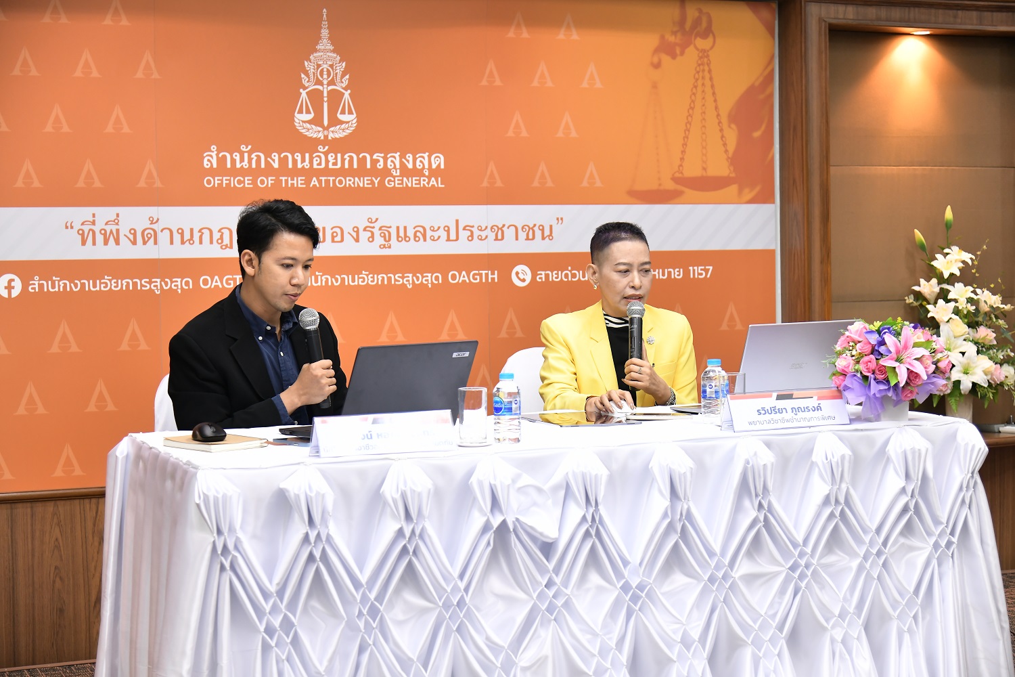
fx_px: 1748
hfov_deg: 32.4
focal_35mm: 62
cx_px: 508
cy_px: 338
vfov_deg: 21.9
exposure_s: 1/80
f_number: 4.5
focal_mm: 62
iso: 1600
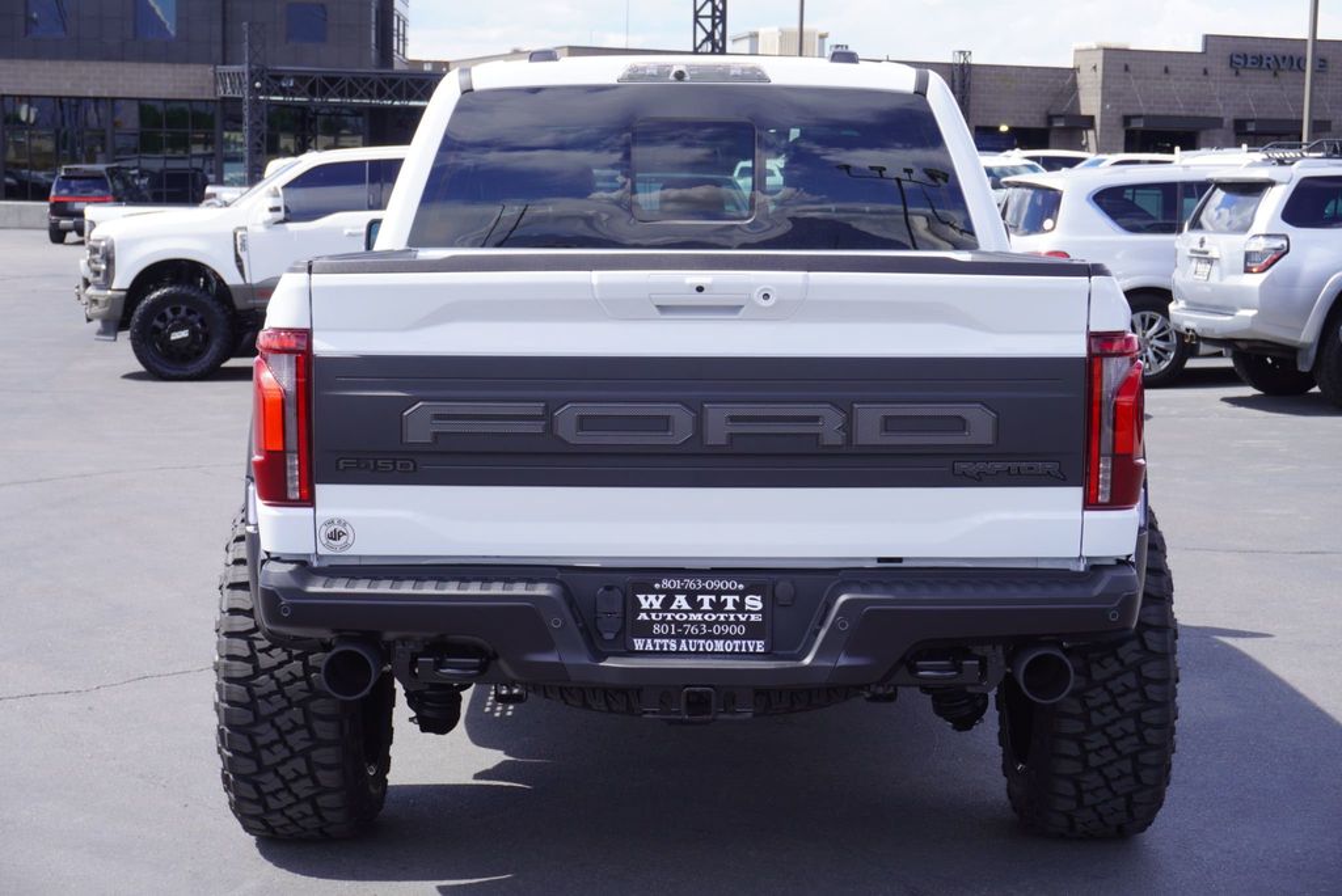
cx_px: 671
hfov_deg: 34.2
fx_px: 2182
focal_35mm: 58
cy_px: 448
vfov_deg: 23.2
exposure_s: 1/125
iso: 100
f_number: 8
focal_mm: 39
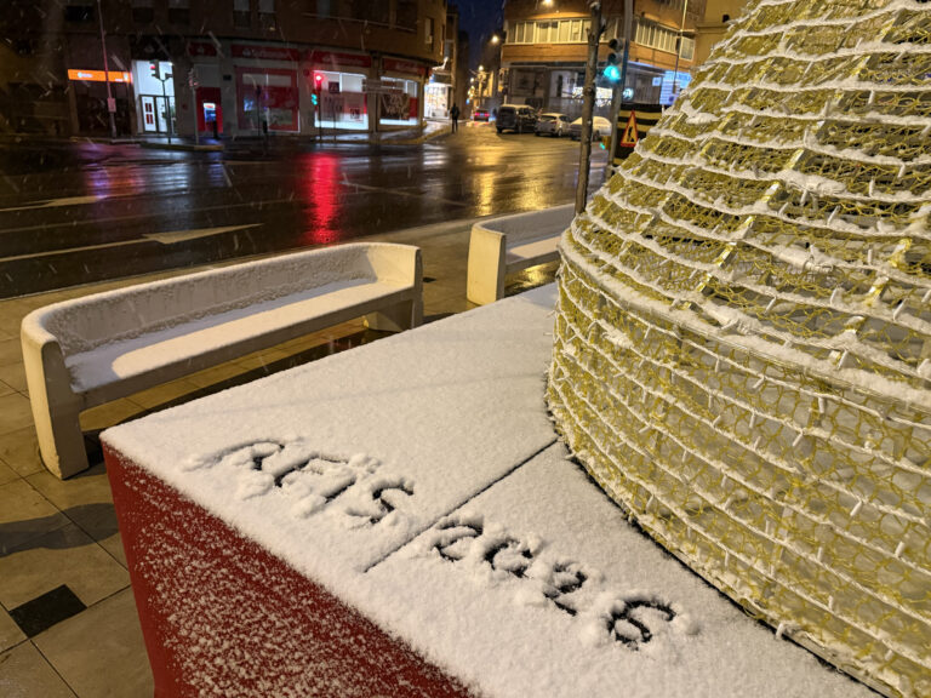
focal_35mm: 24
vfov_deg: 56.8
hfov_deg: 71.6
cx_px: 466
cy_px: 349
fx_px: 645
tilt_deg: -18.5
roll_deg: -2.2
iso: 640
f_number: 1.78
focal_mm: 6.76
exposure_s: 1/50
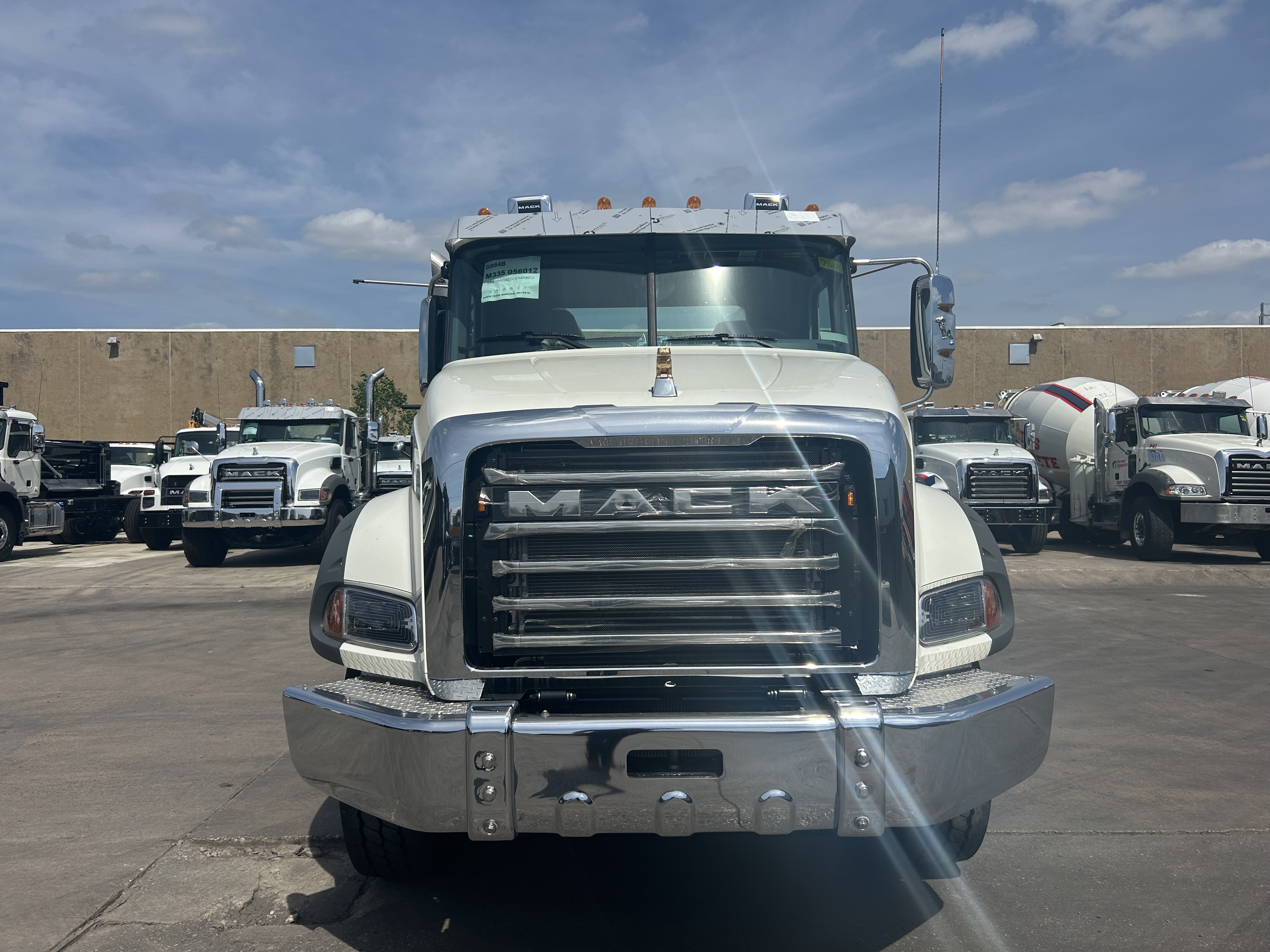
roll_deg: +0.5
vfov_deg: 53.1
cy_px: 476
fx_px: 954
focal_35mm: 26
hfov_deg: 67.3
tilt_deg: -2.0
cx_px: 635
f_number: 1.5
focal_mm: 5.7
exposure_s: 1/8696
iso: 50
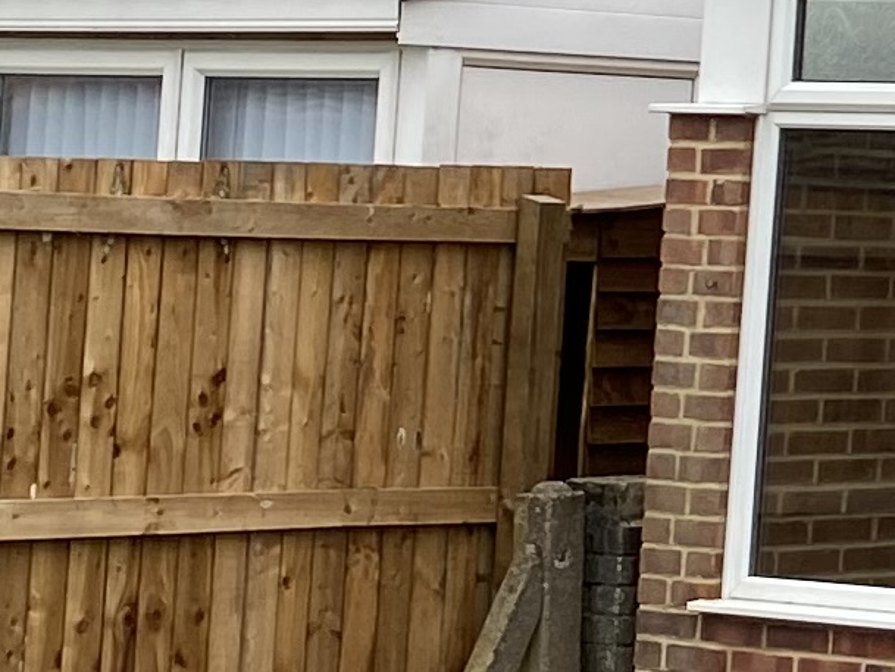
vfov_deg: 8.5
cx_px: 1894
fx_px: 4448
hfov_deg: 10.4
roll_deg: -2.5
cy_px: -115
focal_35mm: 172
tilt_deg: +5.0
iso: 32
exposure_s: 1/122
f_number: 1.8
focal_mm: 4.25
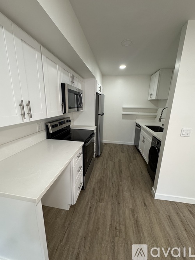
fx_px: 105
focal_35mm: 14
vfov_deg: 102.1
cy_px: 130
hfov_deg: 85.7
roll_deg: -0.5
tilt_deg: -13.8
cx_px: 98
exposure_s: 1/60
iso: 200
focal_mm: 2.22
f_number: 2.2
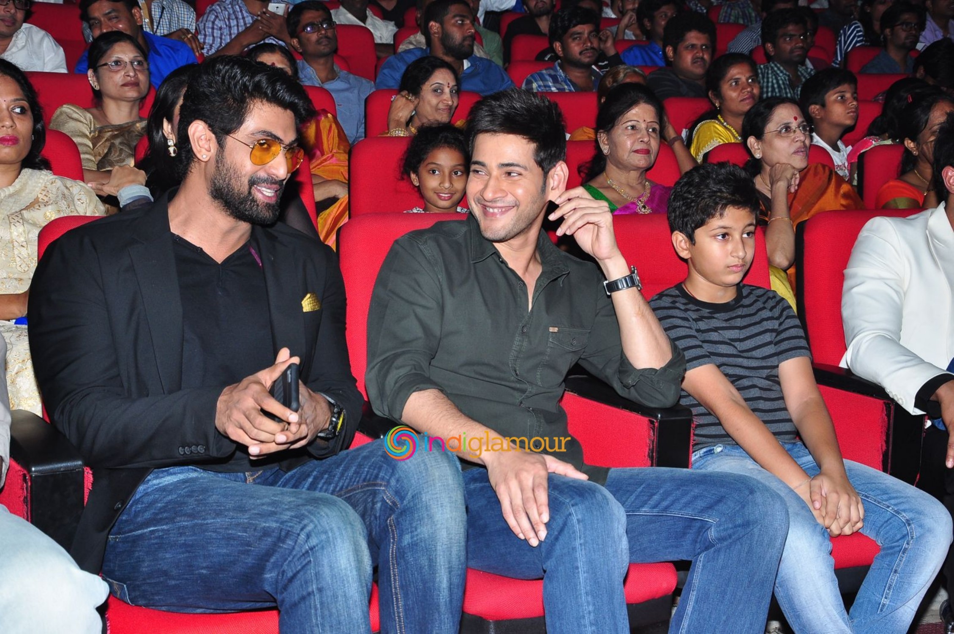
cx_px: 477
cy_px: 317
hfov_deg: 35.1
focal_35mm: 57
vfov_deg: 23.7
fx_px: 1509
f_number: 8
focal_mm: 38
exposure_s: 1/125
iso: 400
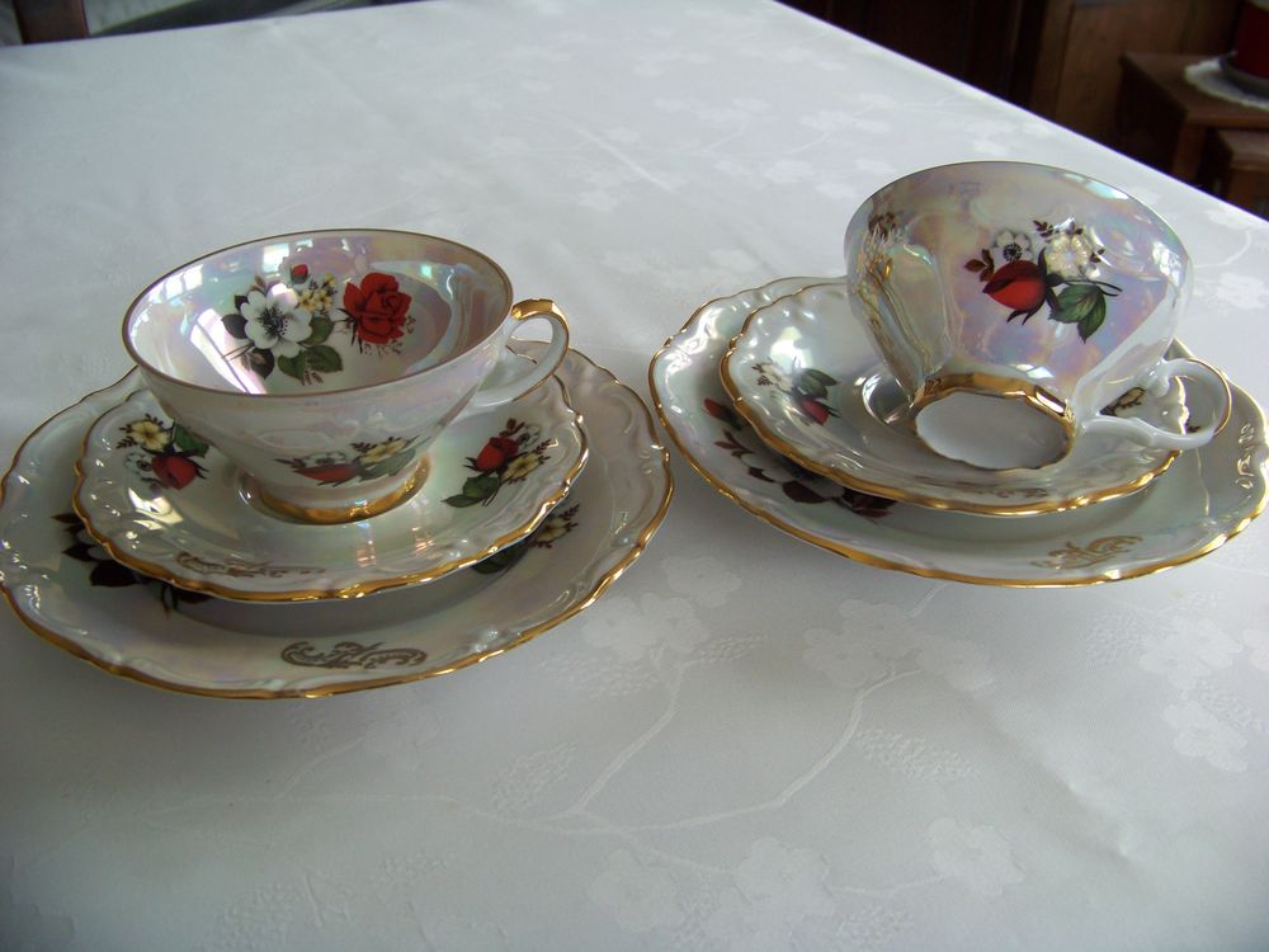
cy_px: 476
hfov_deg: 51.4
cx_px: 634
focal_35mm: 36
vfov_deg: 39.7
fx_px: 1320
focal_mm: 5.85
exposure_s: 1/30
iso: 112
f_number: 2.8
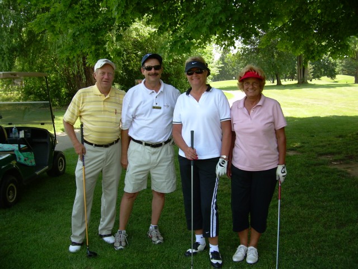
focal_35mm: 38
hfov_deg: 49.0
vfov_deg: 37.7
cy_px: 134
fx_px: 393
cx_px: 179
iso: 50
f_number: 2.8
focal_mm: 6.3
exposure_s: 1/177
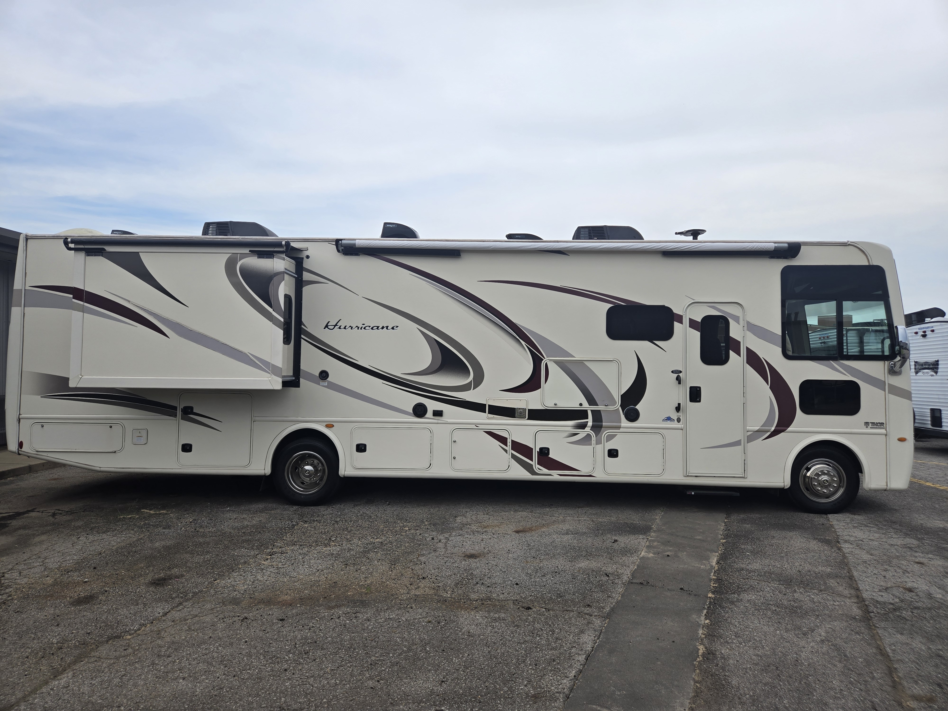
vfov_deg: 58.9
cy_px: 356
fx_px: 630
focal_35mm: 23
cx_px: 474
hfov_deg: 73.9
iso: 25
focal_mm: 5.4
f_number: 1.8
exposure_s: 1/1050
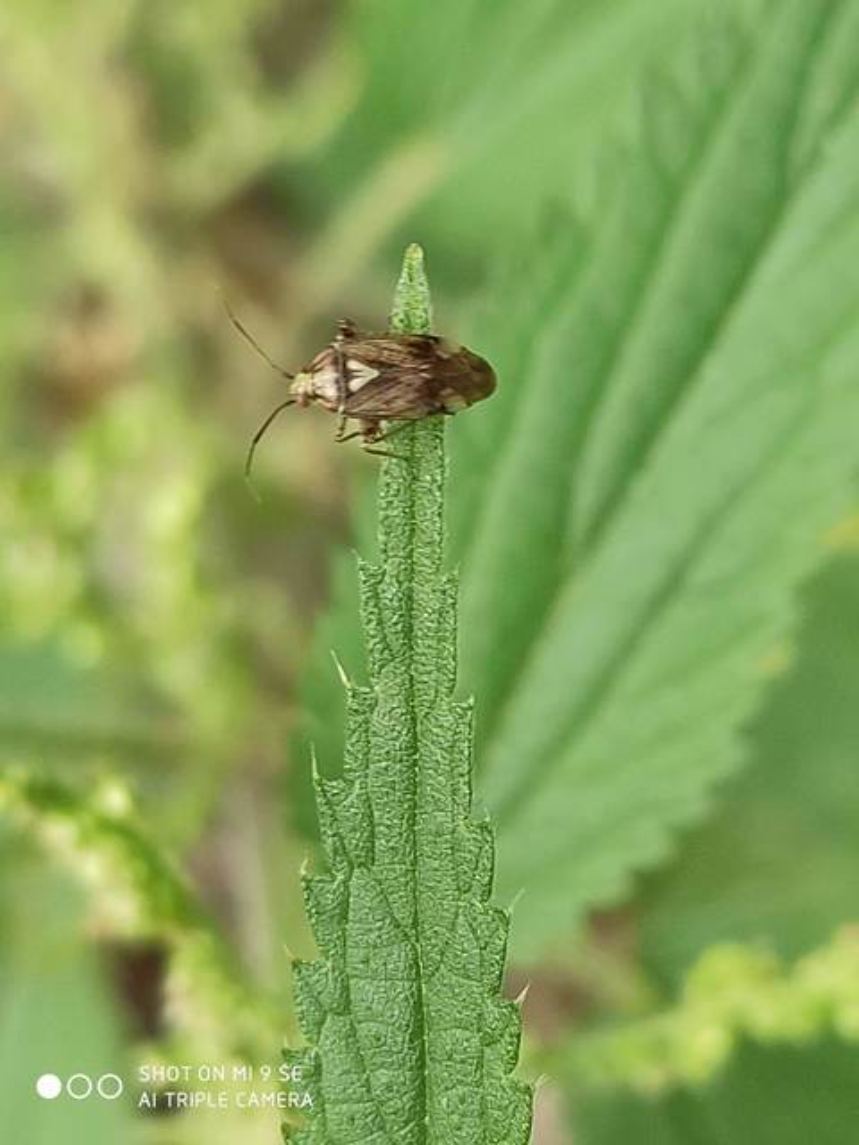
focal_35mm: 26
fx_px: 860
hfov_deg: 53.1
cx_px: 430
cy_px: 572
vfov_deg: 67.3
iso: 122
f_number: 1.75
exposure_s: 1/120
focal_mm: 4.77
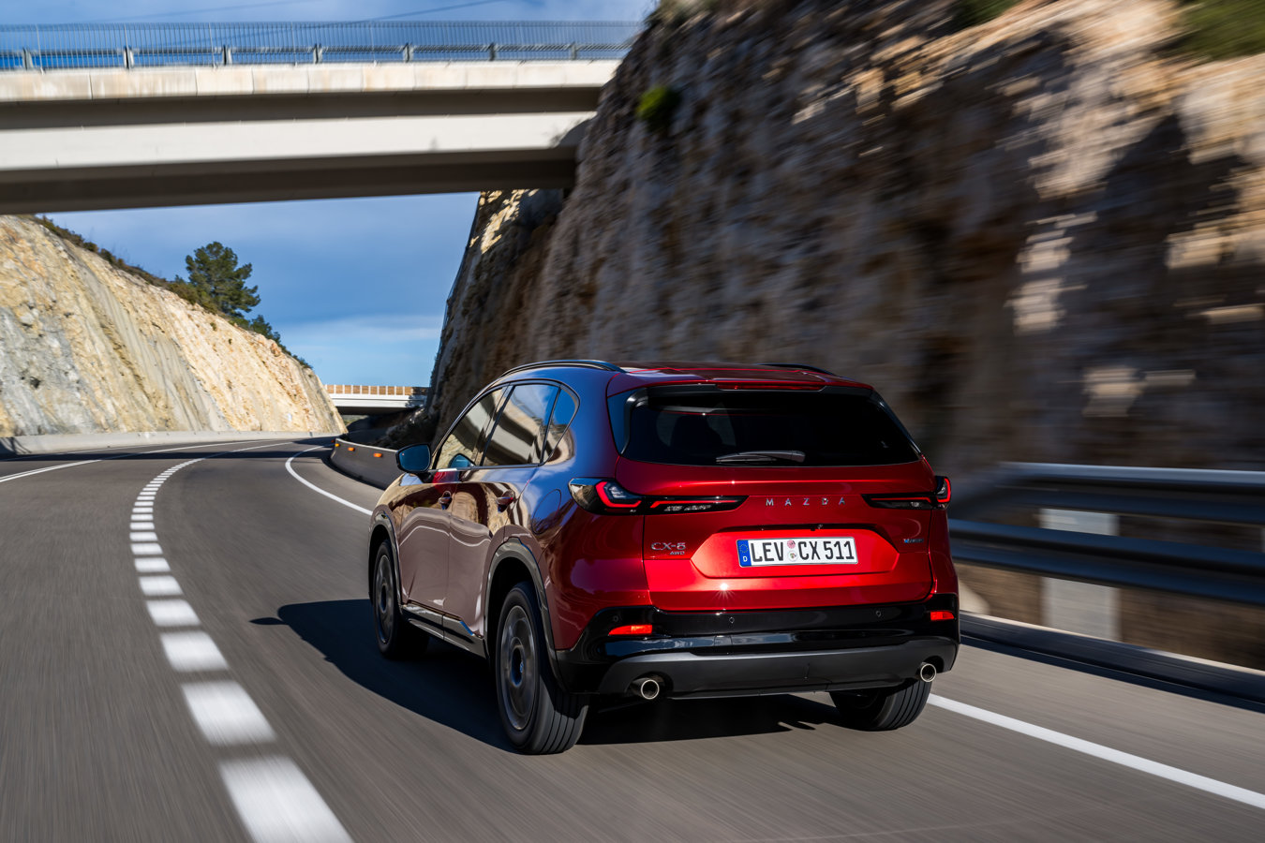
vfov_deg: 31.2
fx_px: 1511
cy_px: 422
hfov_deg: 45.4
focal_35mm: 43
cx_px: 632
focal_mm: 43
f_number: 13
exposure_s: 1/25
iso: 40
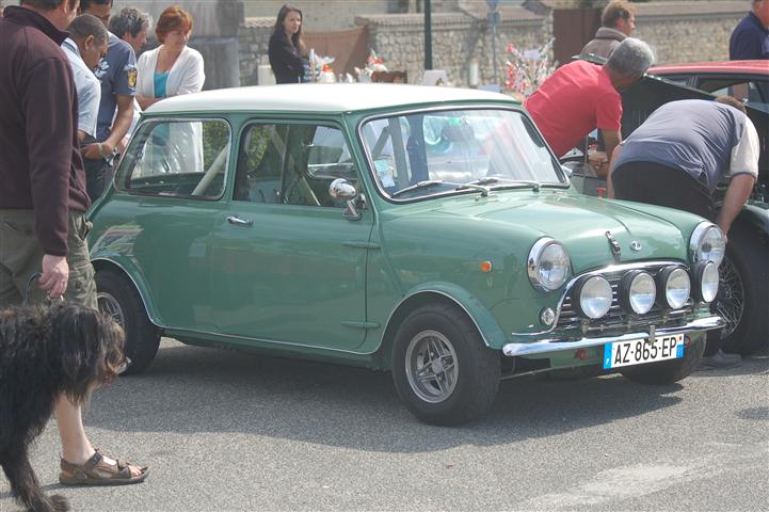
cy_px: 256
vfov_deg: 13.0
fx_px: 2242
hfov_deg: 19.5
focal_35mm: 105
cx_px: 384
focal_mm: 70
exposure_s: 1/500
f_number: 5.6
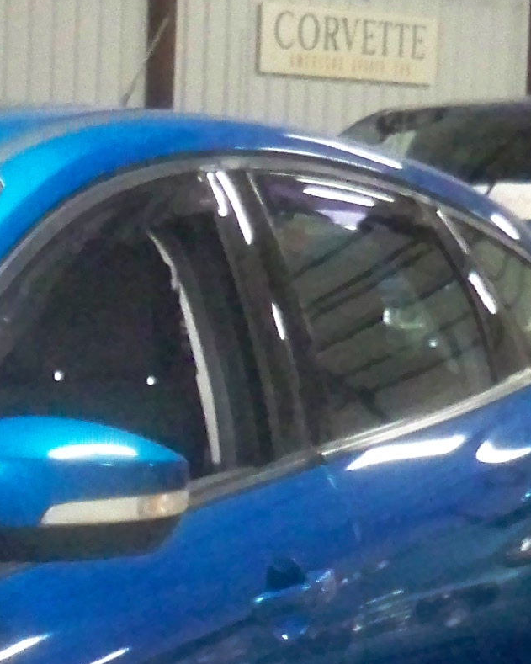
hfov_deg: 9.1
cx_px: -594
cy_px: 870
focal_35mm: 158
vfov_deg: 11.9
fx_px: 3104
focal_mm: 6.3
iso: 1000
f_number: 3.1
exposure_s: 1/60
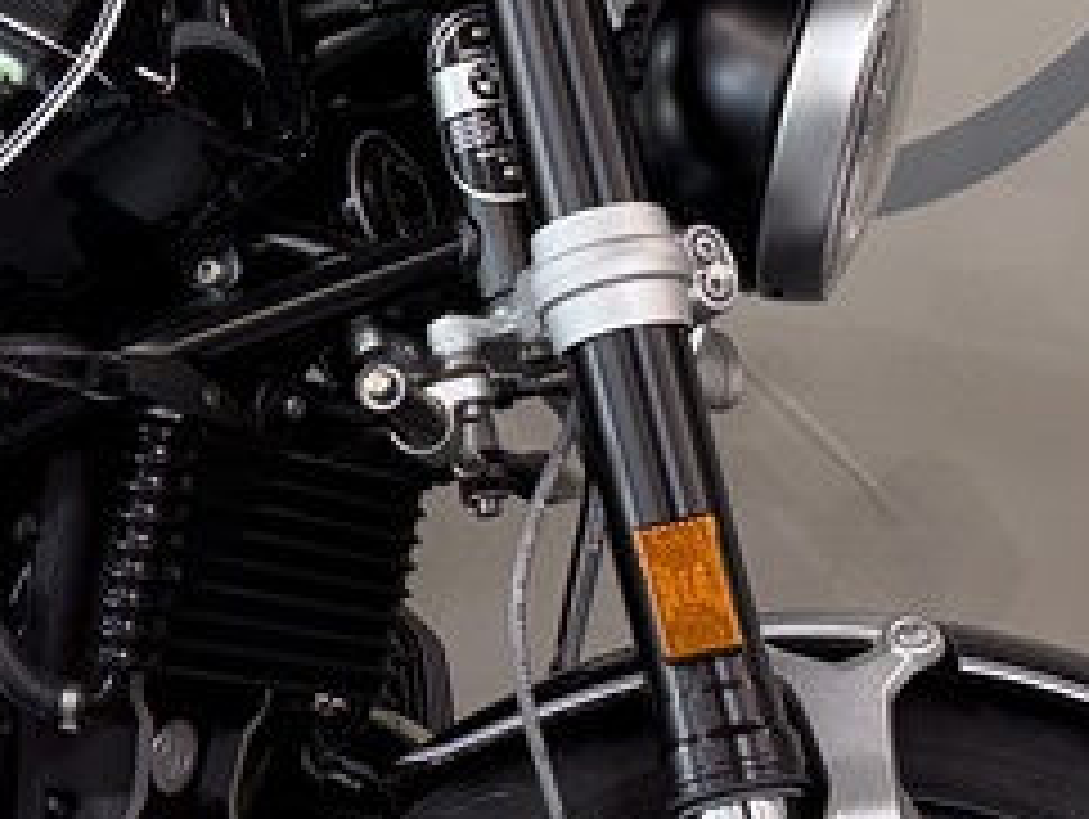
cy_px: 279
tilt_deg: -9.0
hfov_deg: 16.1
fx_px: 3747
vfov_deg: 12.5
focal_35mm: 119
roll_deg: -0.8
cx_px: -45
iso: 100
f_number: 1.78
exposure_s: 1/100
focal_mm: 6.76
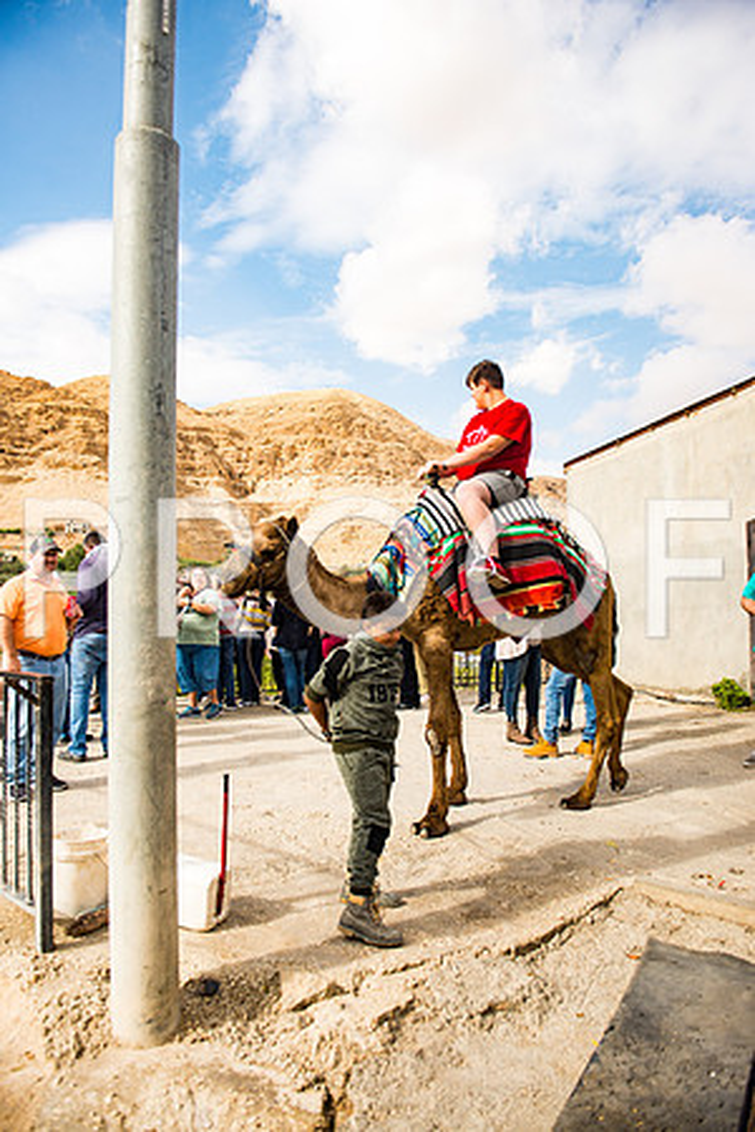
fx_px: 755
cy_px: 566
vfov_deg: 73.7
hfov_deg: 53.1
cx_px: 378
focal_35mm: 24
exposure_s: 1/3200
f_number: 2.8
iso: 200
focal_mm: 24
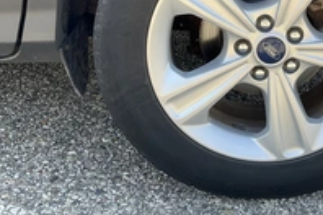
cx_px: 261
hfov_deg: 32.0
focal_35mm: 61
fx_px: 547
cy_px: -16
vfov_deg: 21.2
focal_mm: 3
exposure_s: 1/195
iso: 25
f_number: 1.8
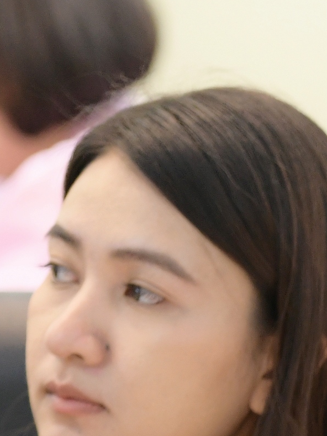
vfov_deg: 3.7
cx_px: 653
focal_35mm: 528
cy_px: 529
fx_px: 6649
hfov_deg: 2.8
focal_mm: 105
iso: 1600
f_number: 2.8
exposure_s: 1/100
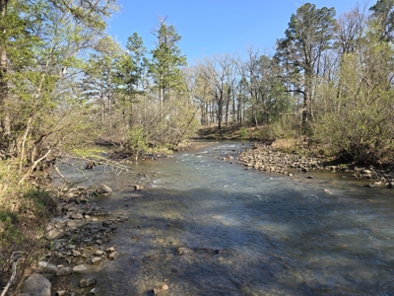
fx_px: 262
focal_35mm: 23
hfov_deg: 73.9
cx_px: 197
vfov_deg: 58.9
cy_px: 148
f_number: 1.7
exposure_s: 1/292
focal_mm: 6.3
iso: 12
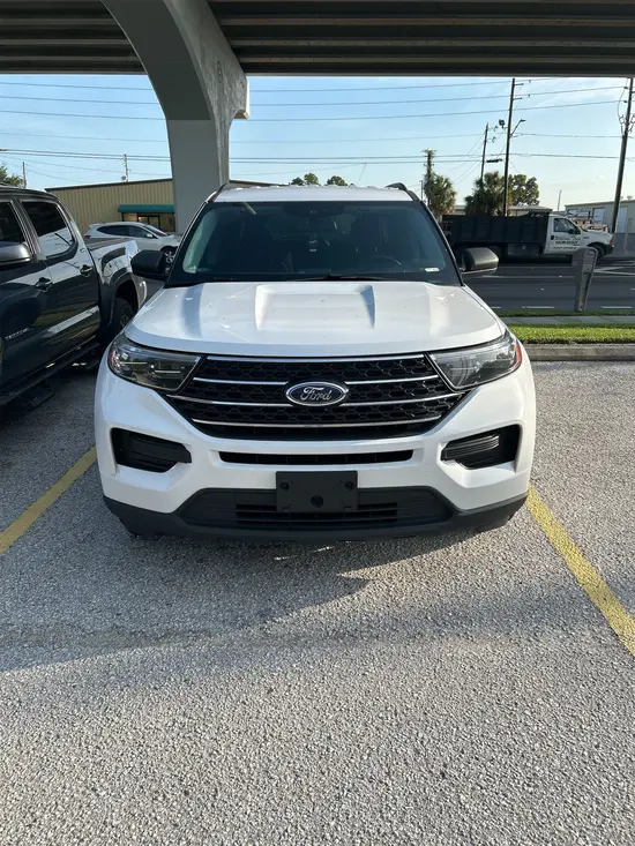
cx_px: 318
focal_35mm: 26
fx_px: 636
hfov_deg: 53.1
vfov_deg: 67.3
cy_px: 423
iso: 50
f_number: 1.5
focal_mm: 5.7
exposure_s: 1/2571
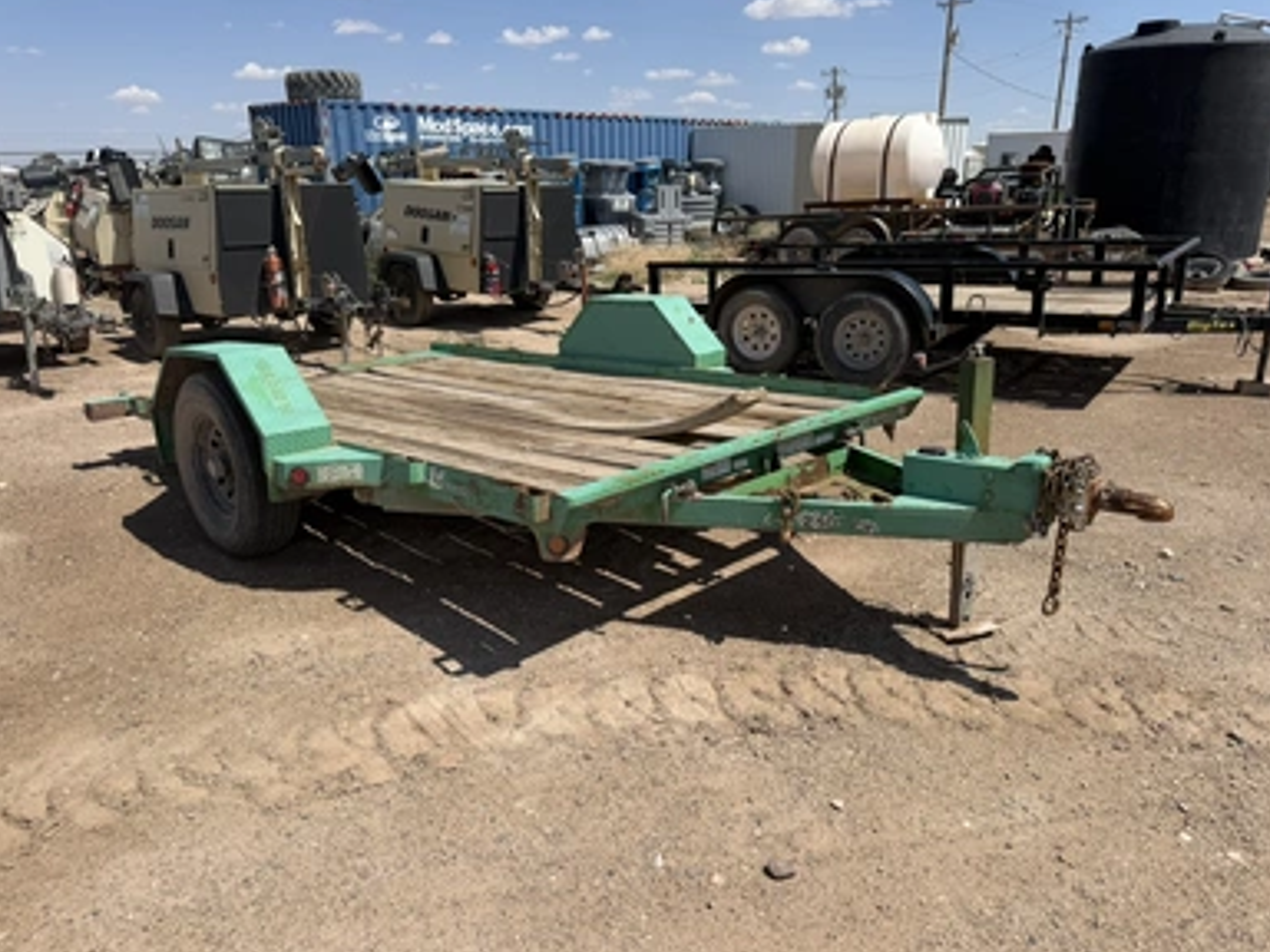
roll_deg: -2.6
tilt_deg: -13.4
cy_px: 476
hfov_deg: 69.4
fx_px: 917
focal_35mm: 25
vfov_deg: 54.9
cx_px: 628
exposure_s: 1/6711
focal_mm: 6.76
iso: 80
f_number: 1.78
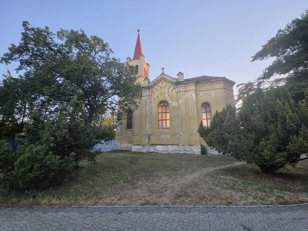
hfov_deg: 106.2
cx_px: 154
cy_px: 116
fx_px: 116
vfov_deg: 89.9
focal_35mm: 13
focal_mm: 2.2
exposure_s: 1/120
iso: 25
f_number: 1.9
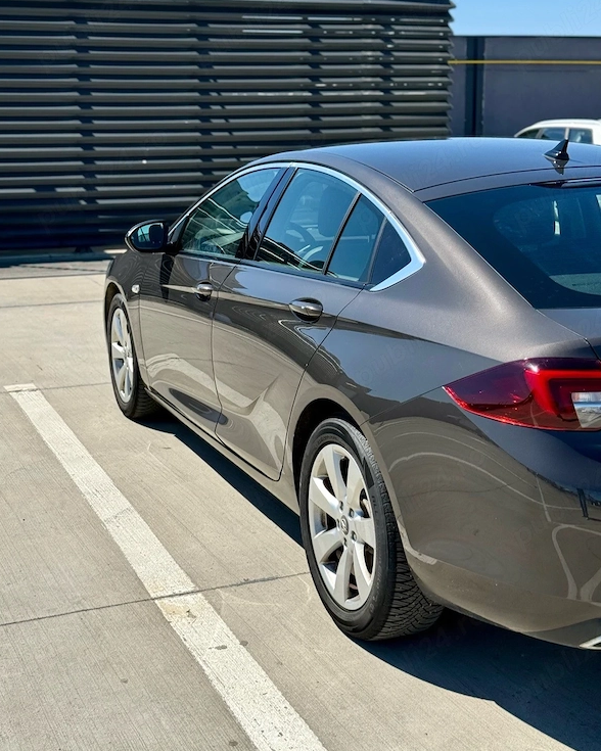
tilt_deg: -10.6
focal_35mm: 51
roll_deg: +0.0
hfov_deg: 29.7
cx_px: 302
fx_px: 1134
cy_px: 362
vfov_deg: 36.7
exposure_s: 1/5587
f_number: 1.78
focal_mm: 6.76
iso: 80
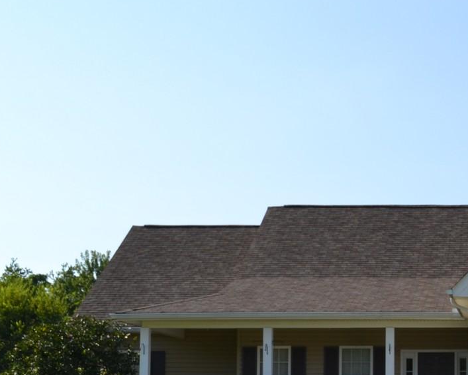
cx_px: 543
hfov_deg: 20.9
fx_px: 1192
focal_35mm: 86
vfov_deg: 17.5
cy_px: 357
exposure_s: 1/200
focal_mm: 24
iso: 100
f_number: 9
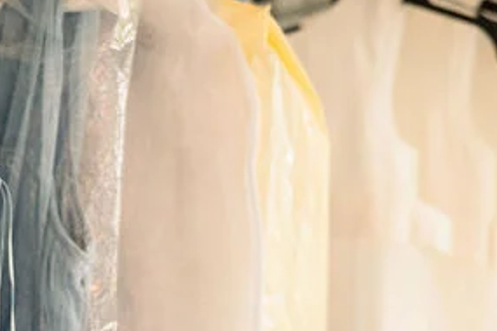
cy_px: 468
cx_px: -23
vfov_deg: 10.0
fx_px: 1836
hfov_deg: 15.1
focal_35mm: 133
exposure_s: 1/200
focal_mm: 37
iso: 1000
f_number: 2.8
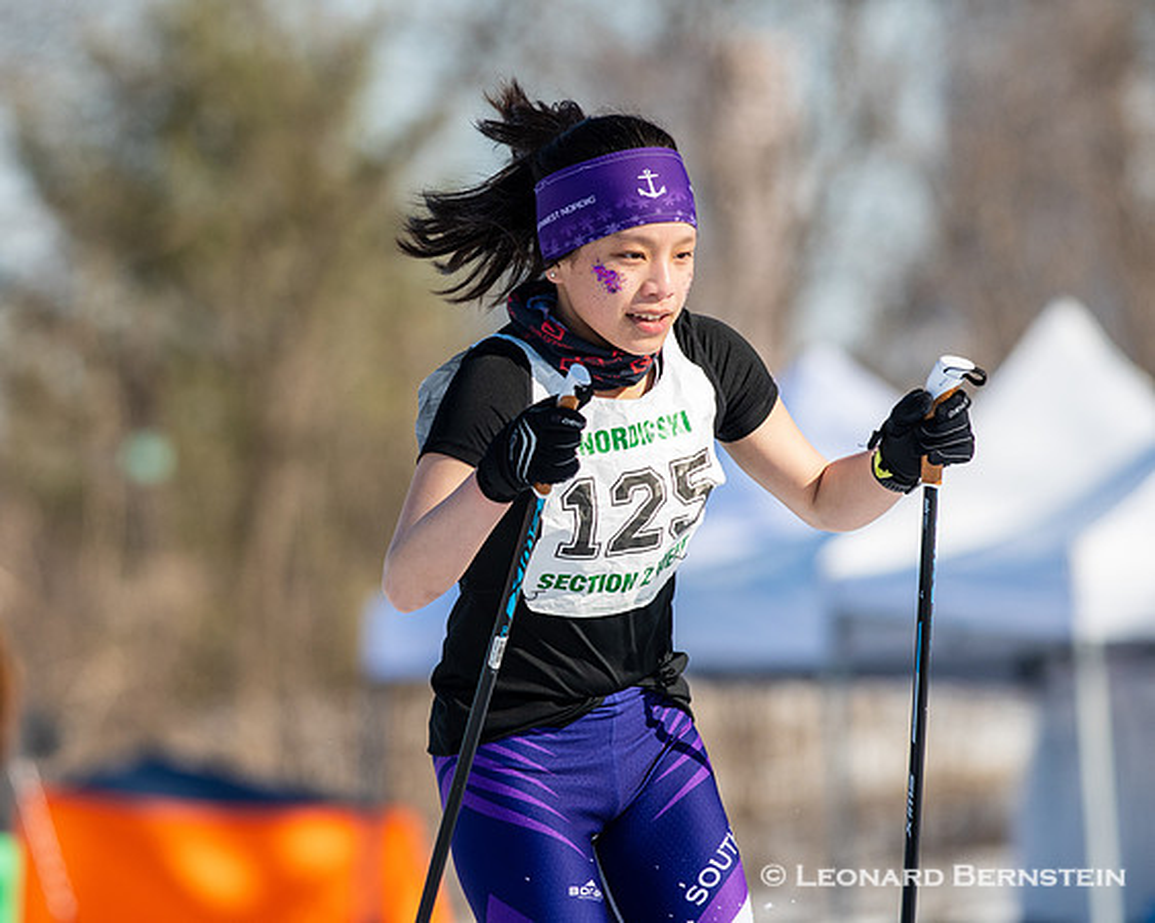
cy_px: 459
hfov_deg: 3.8
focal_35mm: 510
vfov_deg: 3.0
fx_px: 17411
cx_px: 459
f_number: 5
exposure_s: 1/2000
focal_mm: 300
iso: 400
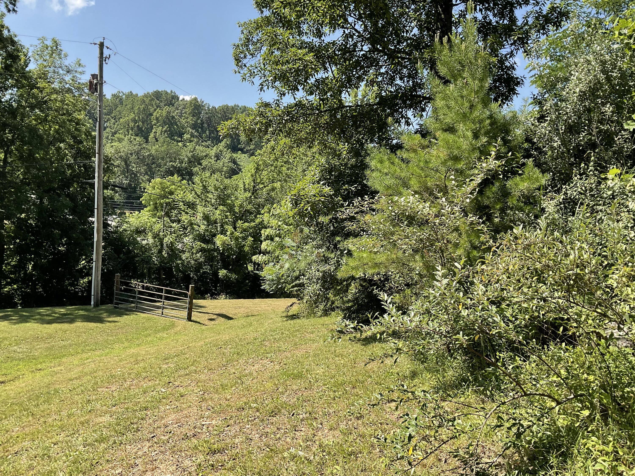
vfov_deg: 48.2
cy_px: 238
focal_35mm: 29
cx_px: 318
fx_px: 532
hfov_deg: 61.7
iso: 16
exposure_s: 1/792
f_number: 1.8
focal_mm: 3
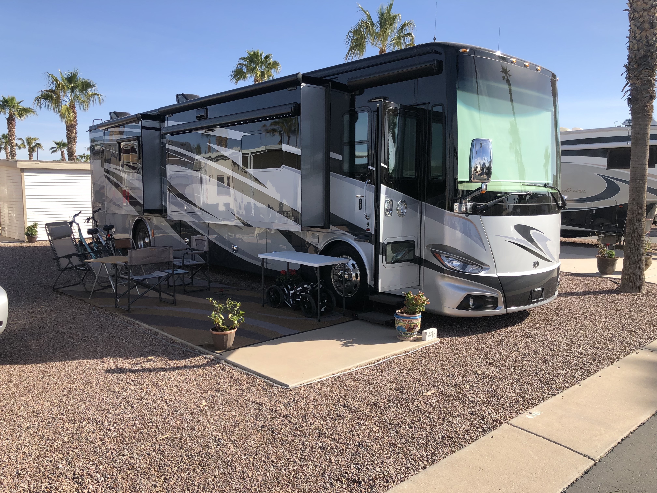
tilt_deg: -6.3
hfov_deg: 63.4
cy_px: 246
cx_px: 328
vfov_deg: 49.7
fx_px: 531
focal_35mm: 28
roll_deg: +0.5
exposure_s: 1/1297
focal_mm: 4
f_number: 1.8
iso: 20
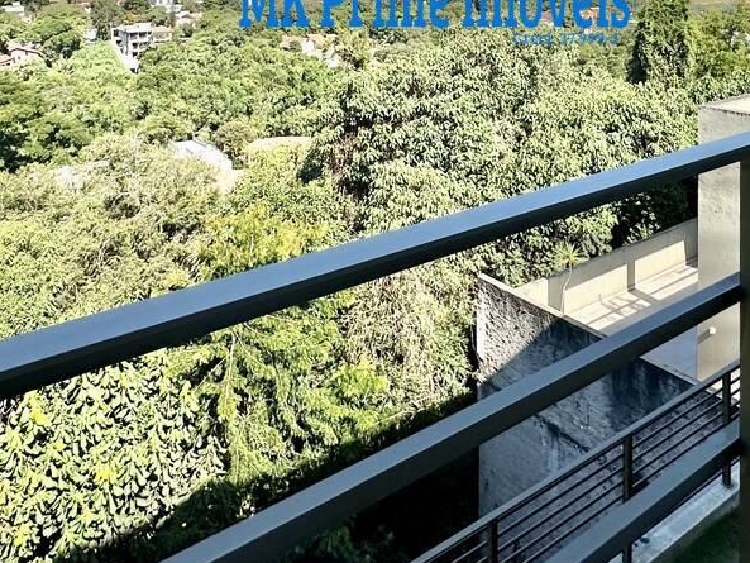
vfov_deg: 35.7
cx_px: 439
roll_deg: -0.5
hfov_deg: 53.7
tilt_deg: +0.9
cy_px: -56
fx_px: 737
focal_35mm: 34
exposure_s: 1/1887
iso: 40
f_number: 2.2
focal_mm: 2.22
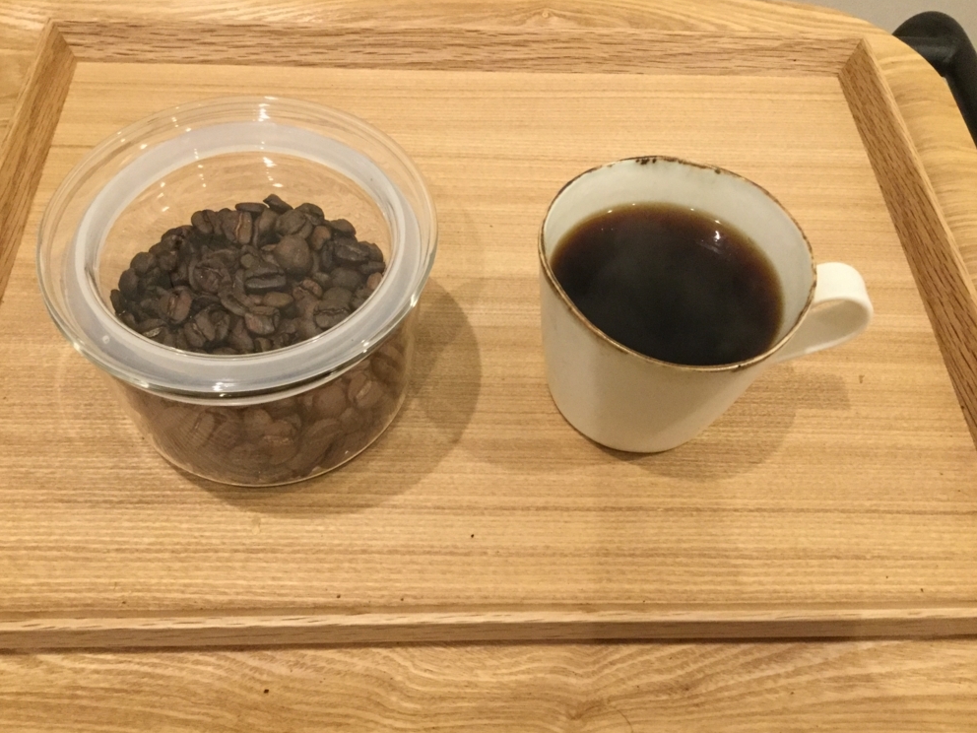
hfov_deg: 56.8
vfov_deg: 44.2
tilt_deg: -55.2
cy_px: 373
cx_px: 475
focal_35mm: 32
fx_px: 903
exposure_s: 1/20
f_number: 2.4
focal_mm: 3.3
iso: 200
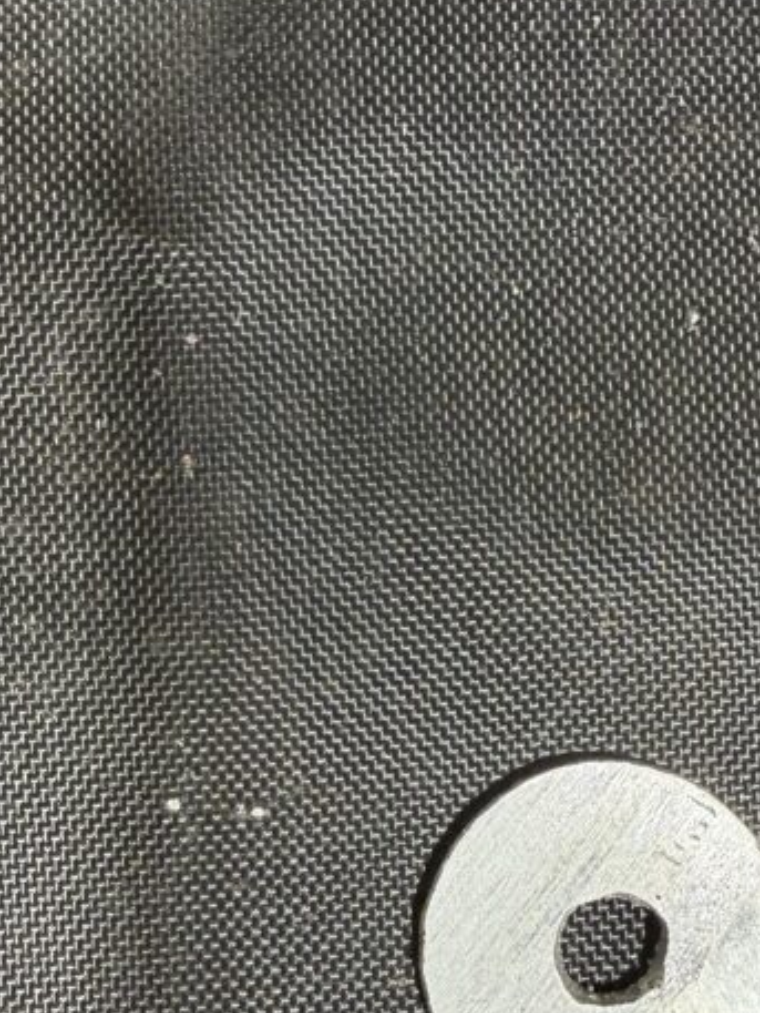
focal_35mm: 42
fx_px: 1229
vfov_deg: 42.6
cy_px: 820
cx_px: 481
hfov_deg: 34.2
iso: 320
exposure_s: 1/121
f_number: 2.2
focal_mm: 2.22
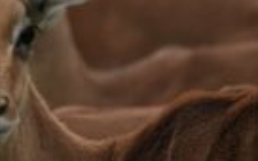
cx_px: 38
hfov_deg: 1.2
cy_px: 37
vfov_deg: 0.7
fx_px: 12628
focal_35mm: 1796
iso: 1600
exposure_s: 1/2500
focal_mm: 600
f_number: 6.3
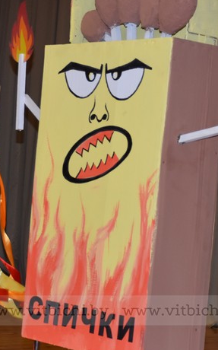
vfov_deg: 17.5
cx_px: 50
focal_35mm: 119
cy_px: 145
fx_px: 1134
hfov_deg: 11.0
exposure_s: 1/125
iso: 800
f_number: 4.2
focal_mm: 35
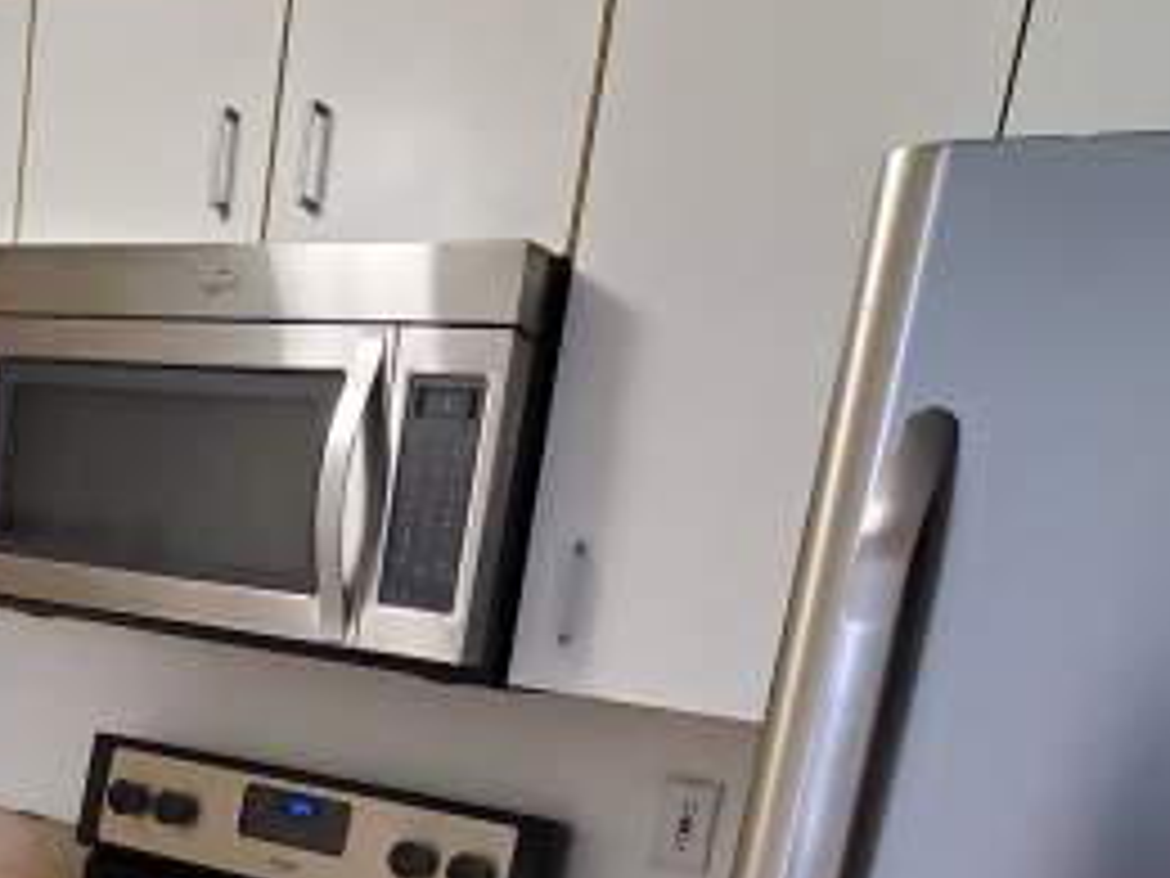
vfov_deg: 32.2
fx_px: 1352
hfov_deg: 45.3
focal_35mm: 40
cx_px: 306
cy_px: 941
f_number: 2.2
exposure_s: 1/59
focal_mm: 1.8
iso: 500
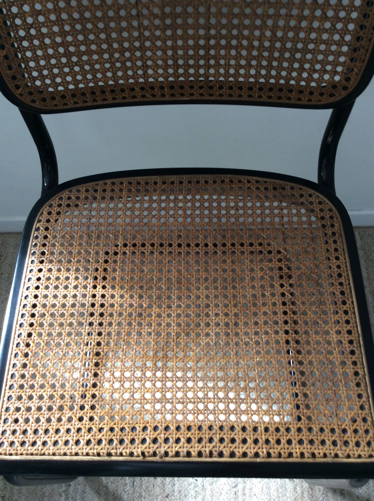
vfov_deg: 56.9
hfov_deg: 44.1
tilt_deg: -64.2
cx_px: 187
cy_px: 250
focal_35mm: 32
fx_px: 462
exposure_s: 1/25
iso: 50
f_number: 2.4
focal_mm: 3.3
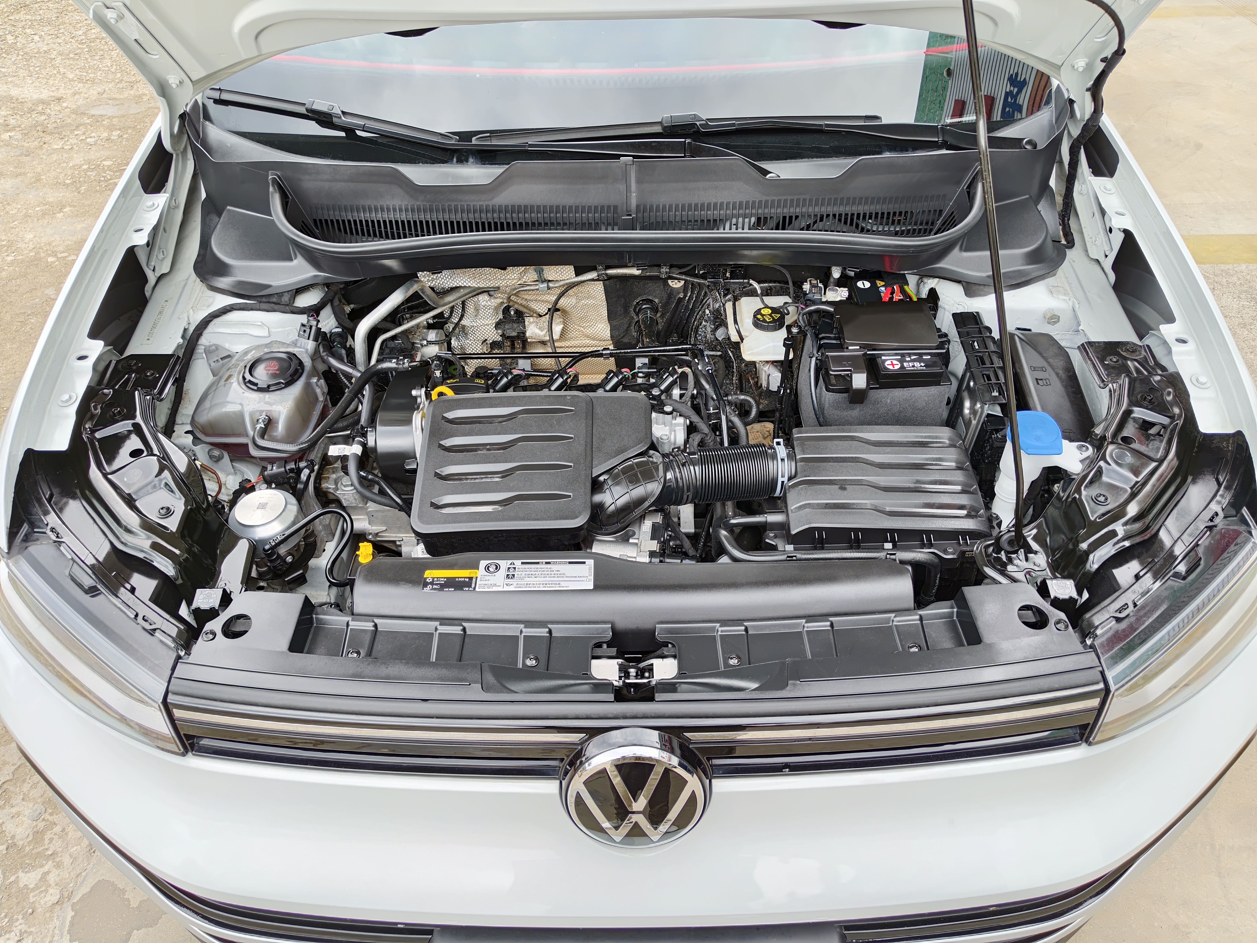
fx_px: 835
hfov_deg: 73.9
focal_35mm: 23
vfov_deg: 58.9
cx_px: 628
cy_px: 472
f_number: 1.88
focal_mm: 5.56
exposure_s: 1/109
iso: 71
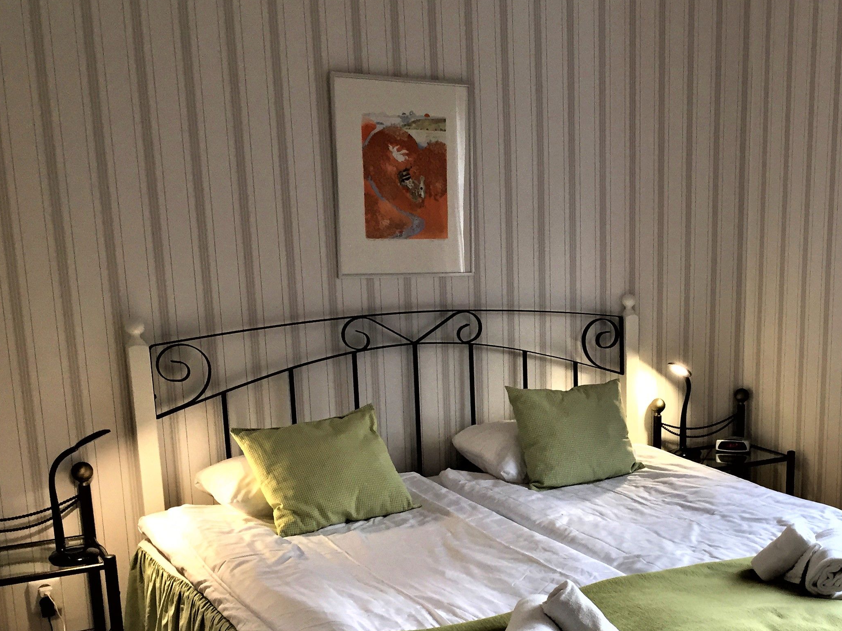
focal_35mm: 46
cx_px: 625
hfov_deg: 40.2
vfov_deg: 31.1
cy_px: 456
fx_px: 1119
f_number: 2.2
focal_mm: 4.15
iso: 50
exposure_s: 1/33
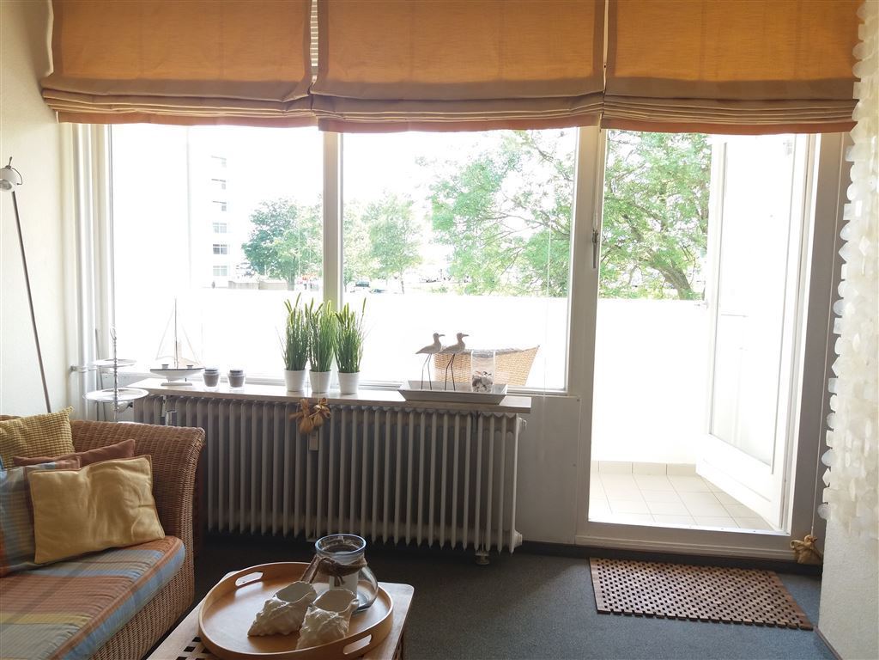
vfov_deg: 49.7
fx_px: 711
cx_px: 440
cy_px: 330
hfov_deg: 63.4
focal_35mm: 28
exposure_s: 1/121
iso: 64
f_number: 1.9
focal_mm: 3.7
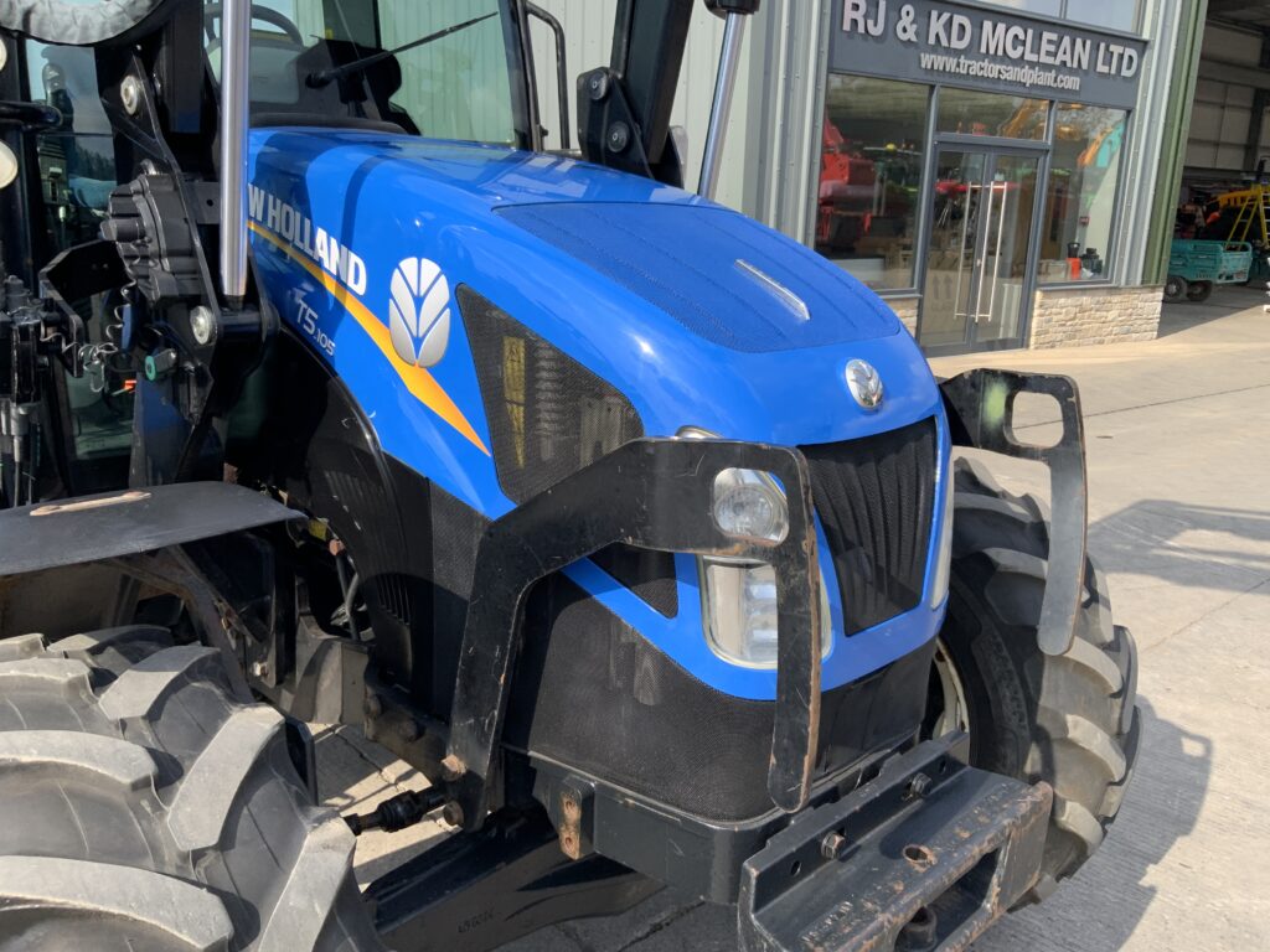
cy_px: 476
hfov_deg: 61.7
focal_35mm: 29
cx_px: 635
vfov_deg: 48.2
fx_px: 1064
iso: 16
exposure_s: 1/674
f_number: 1.8
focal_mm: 3
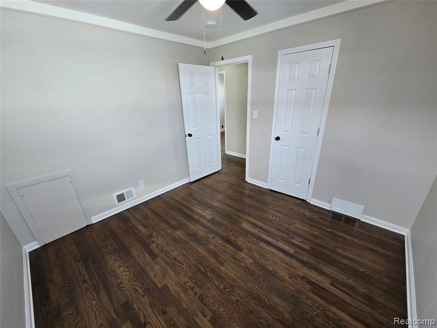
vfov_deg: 89.9
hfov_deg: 106.2
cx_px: 218
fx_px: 164
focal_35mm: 13
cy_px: 164
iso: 80
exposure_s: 1/60
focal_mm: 2.2
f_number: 2.2
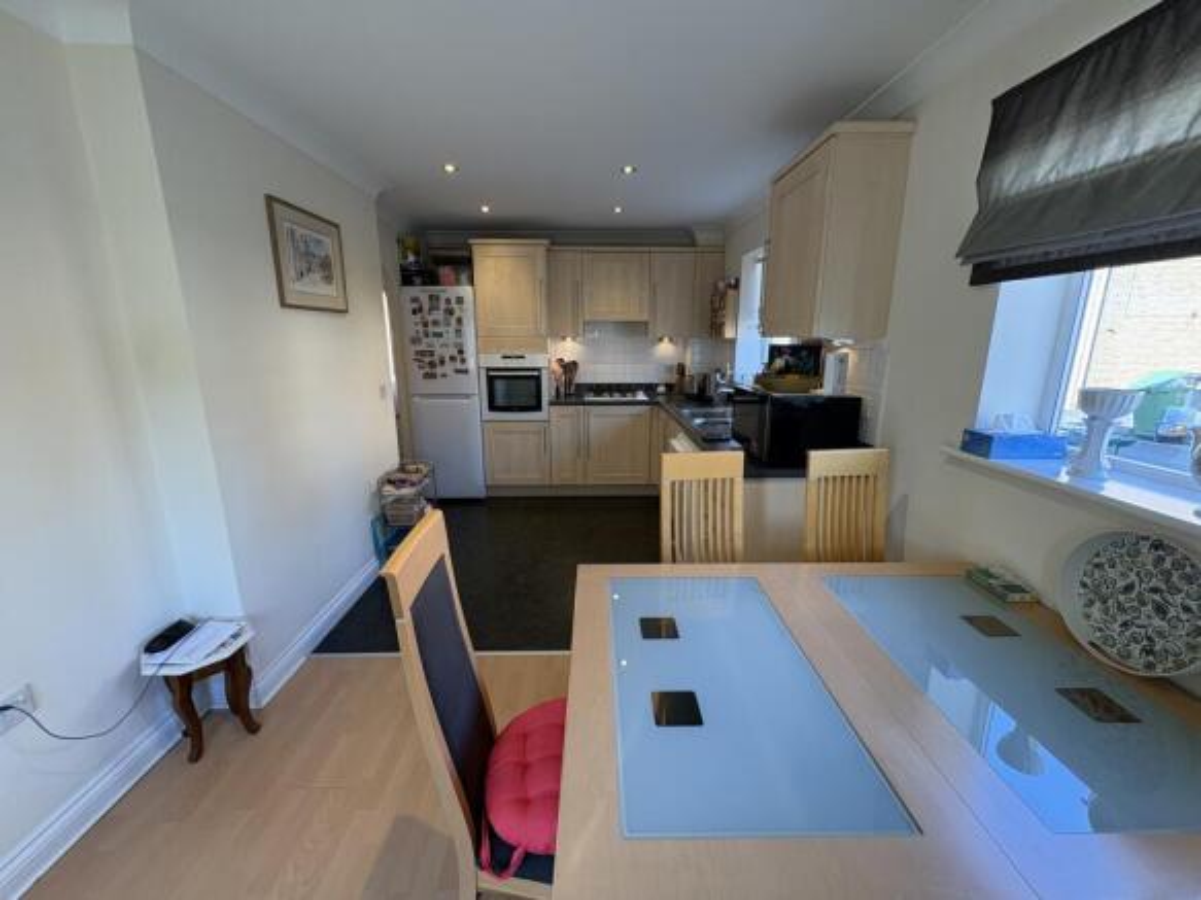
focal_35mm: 14
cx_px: 600
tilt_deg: -12.9
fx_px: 486
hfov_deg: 102.1
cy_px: 450
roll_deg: +0.7
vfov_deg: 85.7
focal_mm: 2.22
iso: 160
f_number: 2.2
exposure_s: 1/100
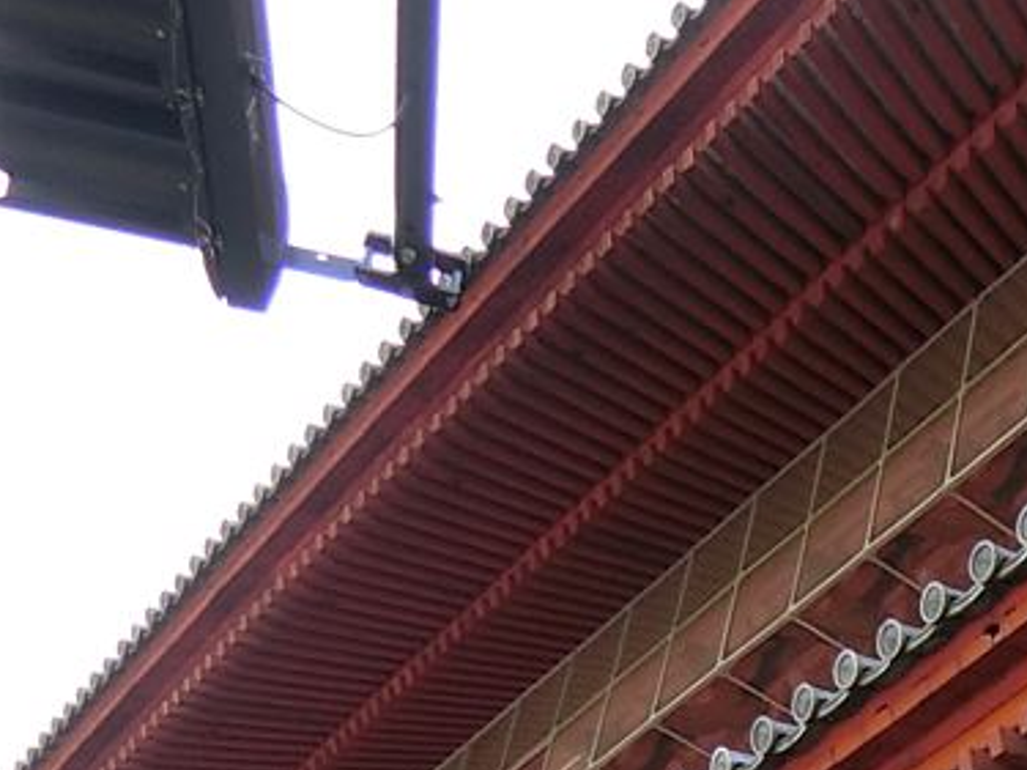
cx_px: 1432
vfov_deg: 16.0
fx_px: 2402
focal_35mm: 81
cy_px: 1291
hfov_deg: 21.2
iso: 80
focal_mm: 4.06
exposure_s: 1/160
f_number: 2.7
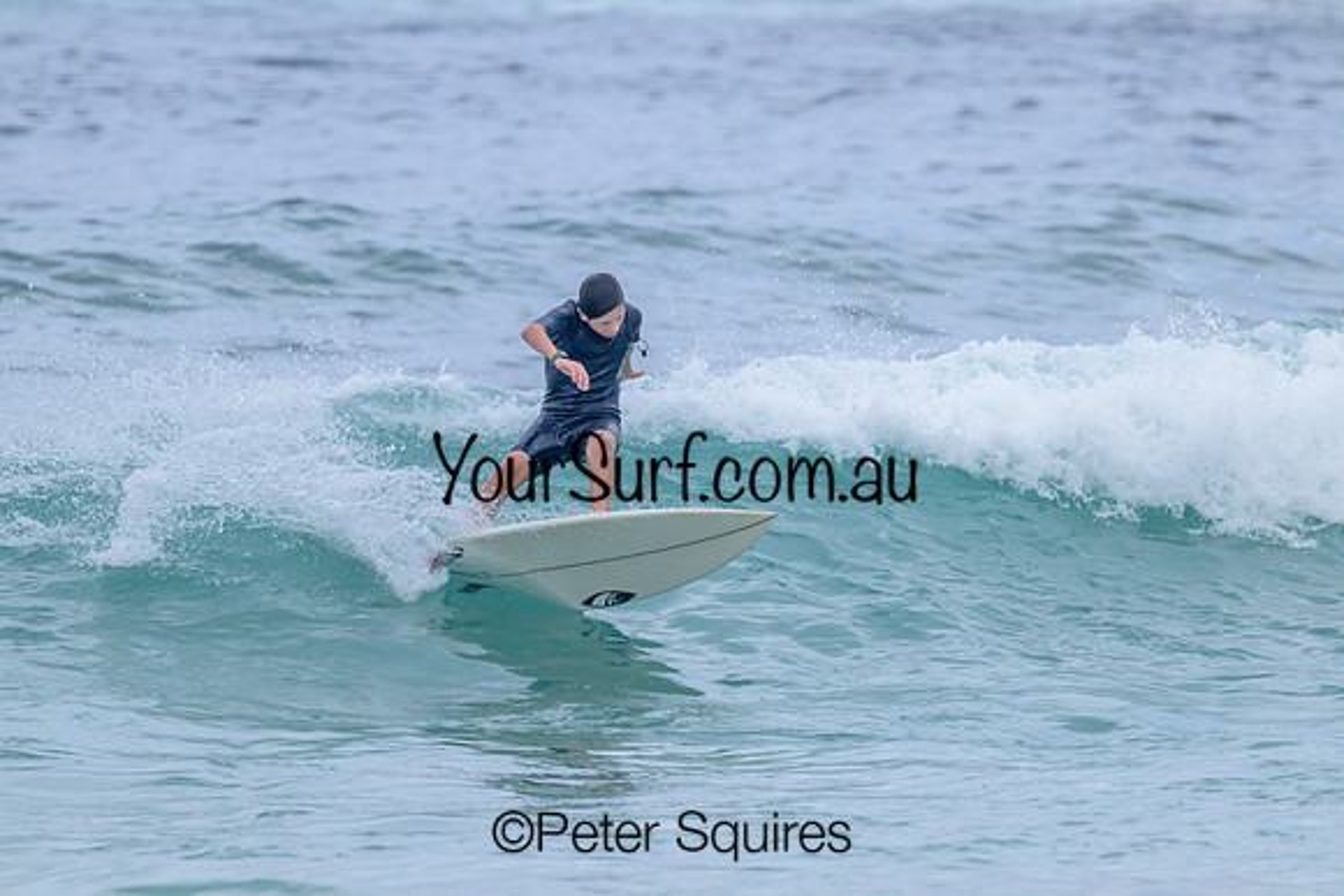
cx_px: 672
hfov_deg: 2.5
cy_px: 448
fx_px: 30590
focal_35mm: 819
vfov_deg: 1.7
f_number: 11
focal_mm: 800
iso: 1600
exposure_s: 1/2000
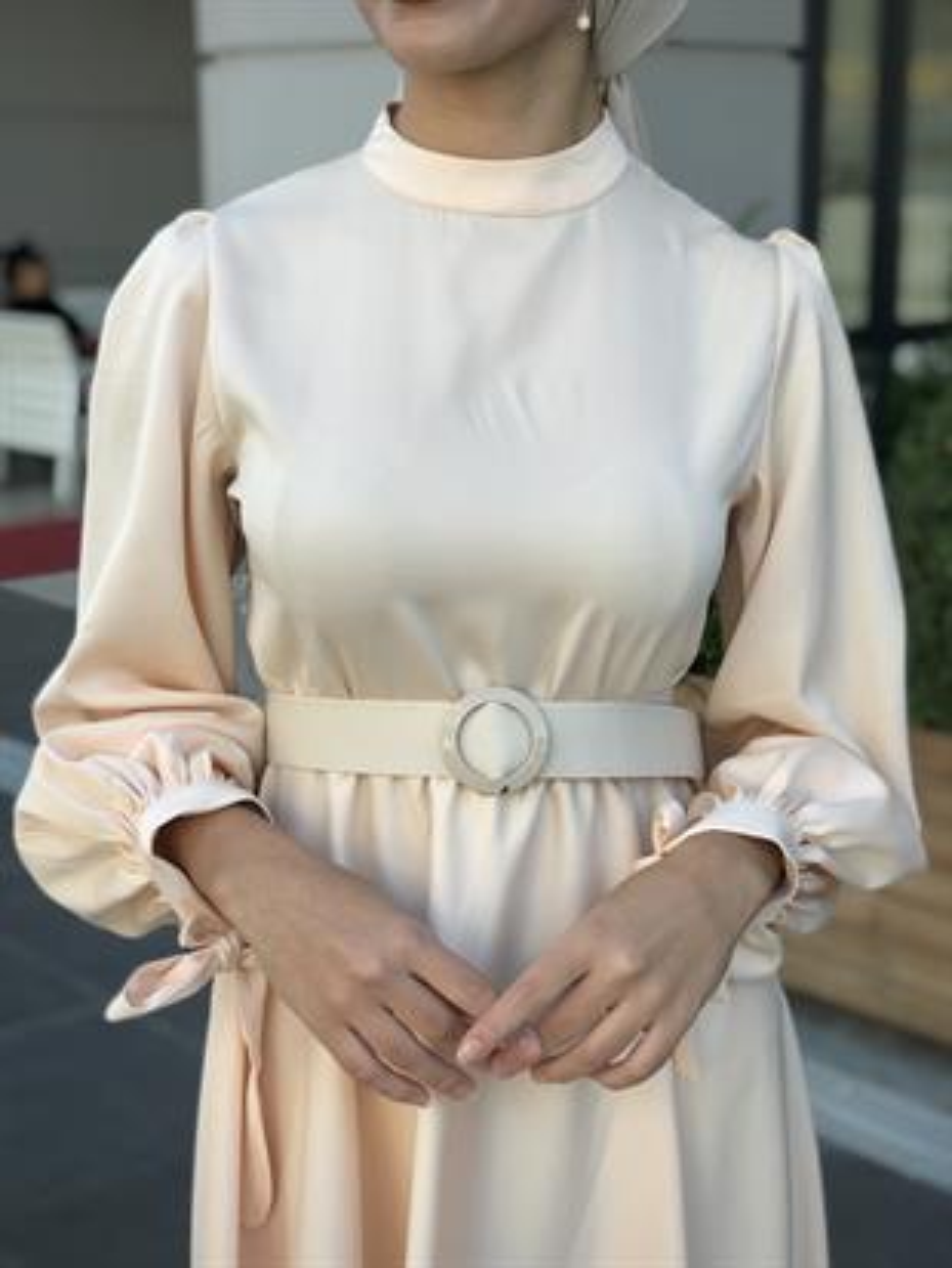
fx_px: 2089
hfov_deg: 25.7
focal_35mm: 57
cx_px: 476
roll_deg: -0.5
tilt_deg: -11.9
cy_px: 634
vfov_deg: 33.8
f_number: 2.8
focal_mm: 6.6
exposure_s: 1/147
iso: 20
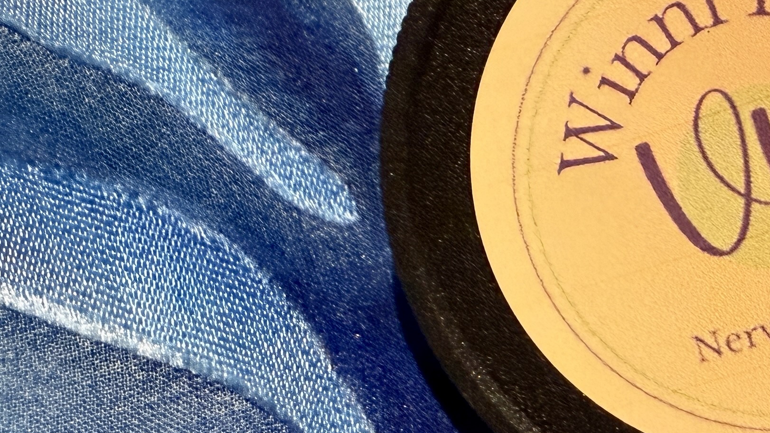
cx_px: 851
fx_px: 1327
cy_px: -28
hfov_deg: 29.2
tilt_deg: -50.8
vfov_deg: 17.9
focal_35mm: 65
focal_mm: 2.22
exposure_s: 1/60
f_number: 2.2
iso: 320
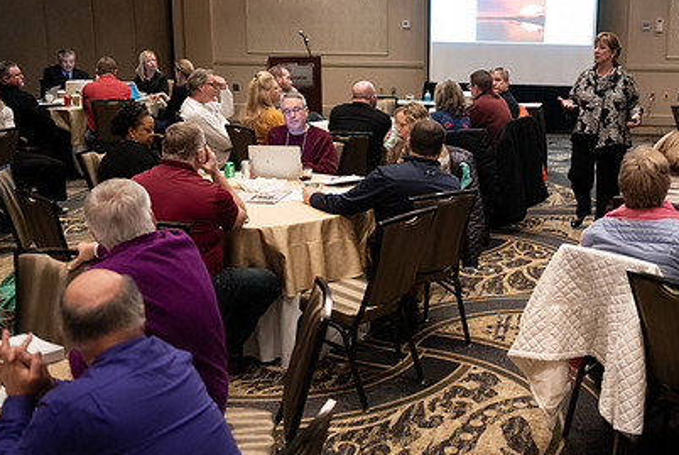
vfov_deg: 27.6
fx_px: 925
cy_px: 197
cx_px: 416
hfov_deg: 40.1
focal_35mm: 49
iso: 4000
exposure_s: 1/160
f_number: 3.2
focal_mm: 34
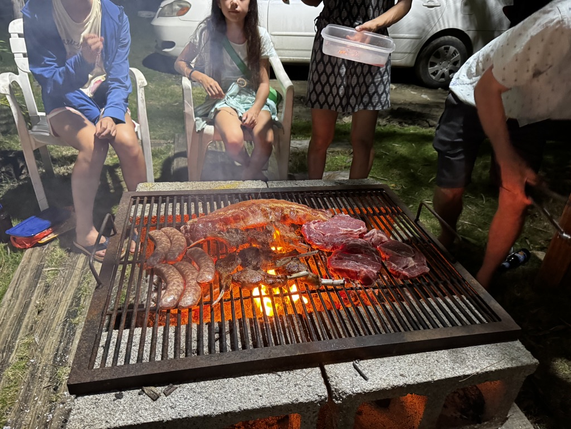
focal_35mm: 24
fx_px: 396
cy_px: 214
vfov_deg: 56.8
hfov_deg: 71.6
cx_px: 286
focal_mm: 6.76
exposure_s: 1/40
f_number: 1.78
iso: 800
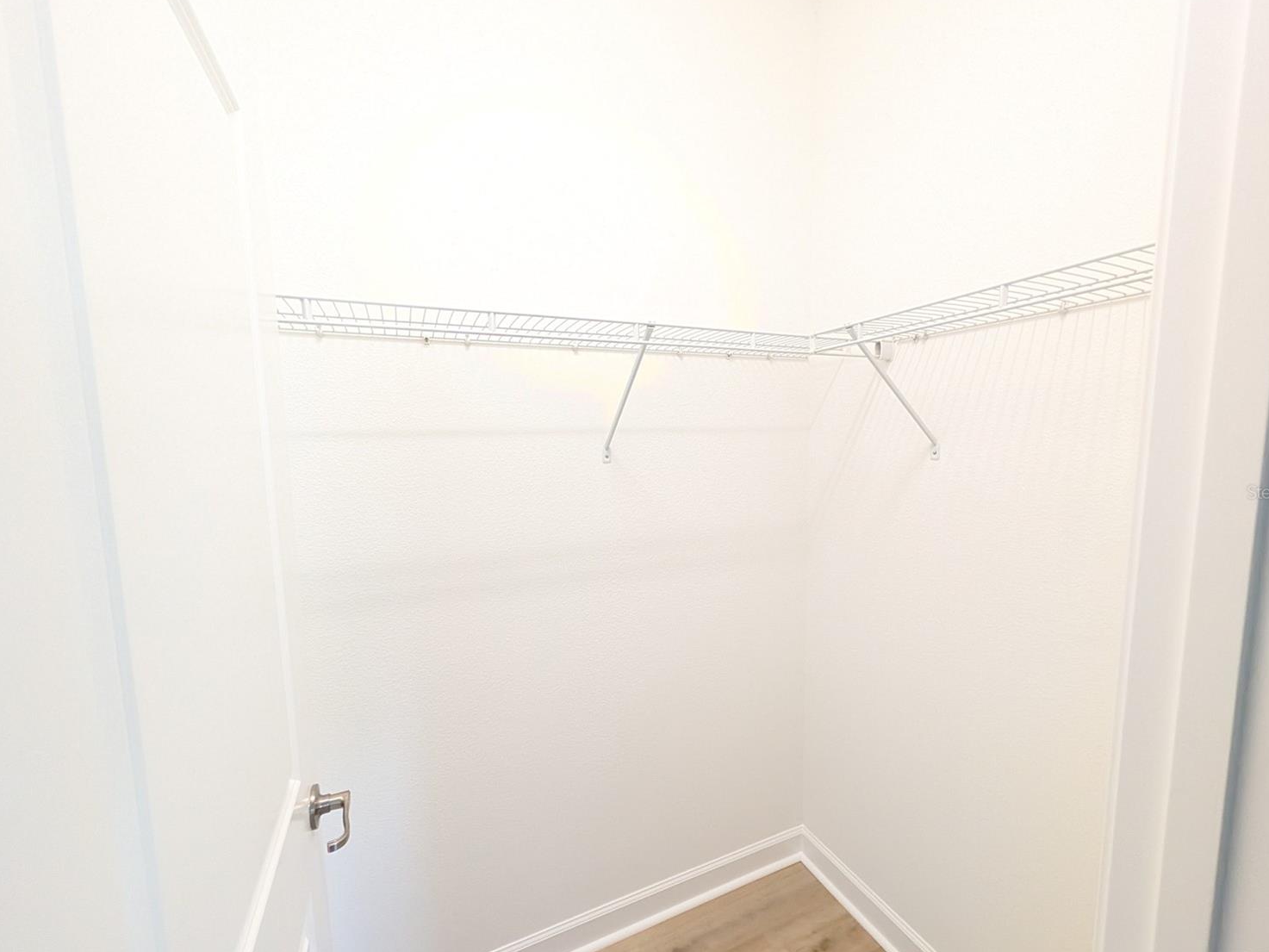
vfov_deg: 89.9
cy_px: 492
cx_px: 642
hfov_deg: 106.2
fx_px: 477
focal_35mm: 13
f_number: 1.7
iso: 705
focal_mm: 2.02
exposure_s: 1/120
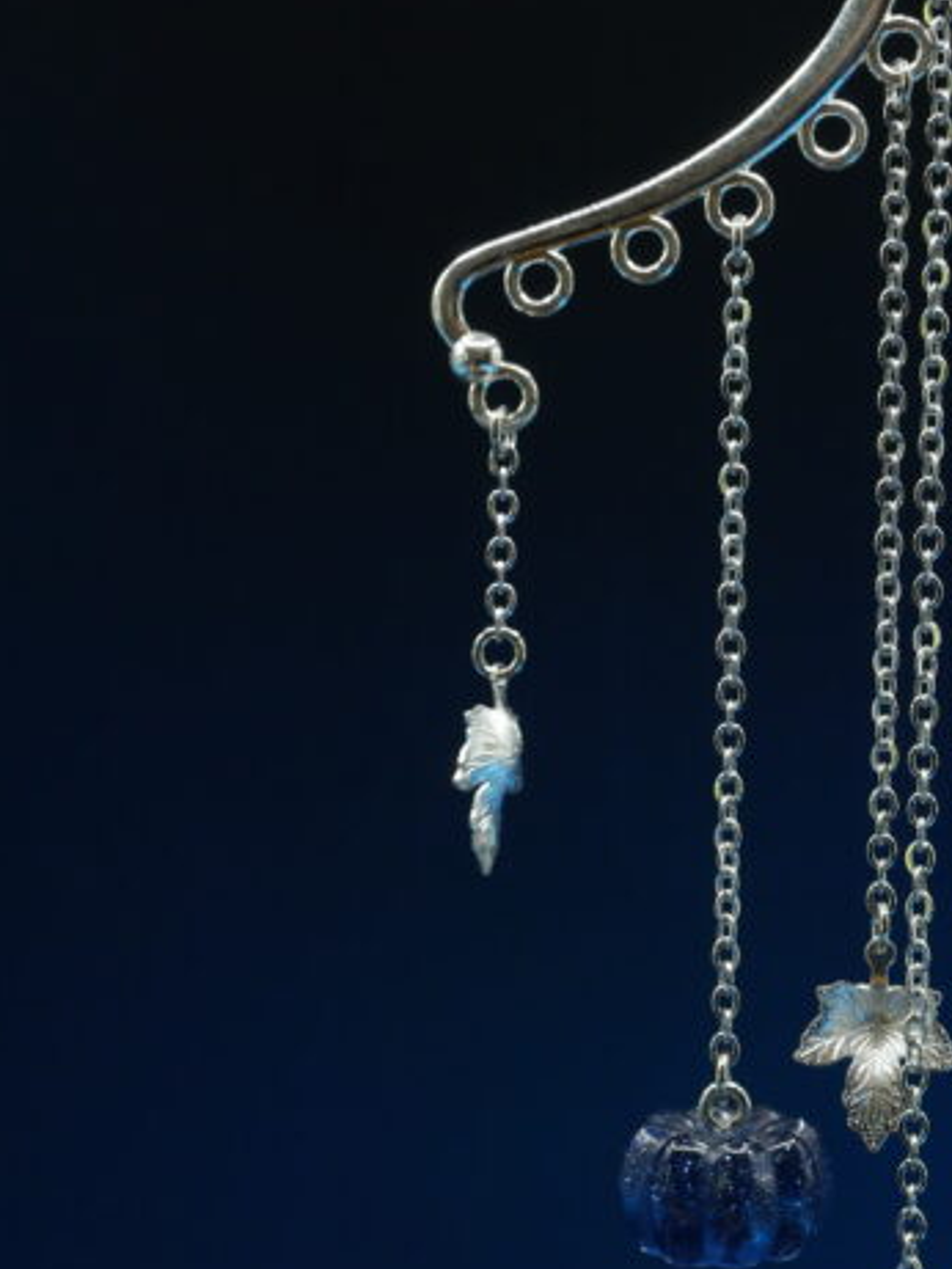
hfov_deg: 14.2
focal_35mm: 104
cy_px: 734
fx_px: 3812
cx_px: 768
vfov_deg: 18.9
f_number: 6.3
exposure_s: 1/60
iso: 800
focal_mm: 30
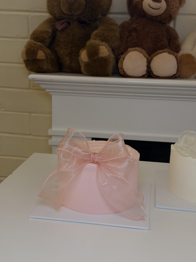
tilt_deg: -14.1
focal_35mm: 48
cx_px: 98
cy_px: 131
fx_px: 362
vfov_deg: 39.7
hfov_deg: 30.3
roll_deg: -1.9
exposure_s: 1/100
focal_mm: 6.76
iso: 64
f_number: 1.78
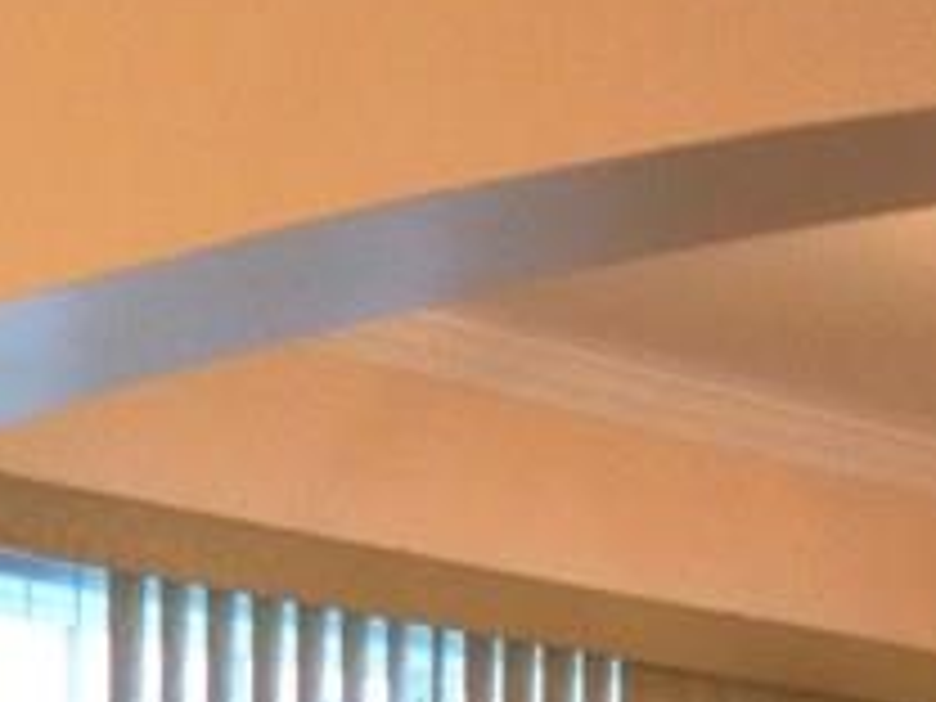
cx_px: 788
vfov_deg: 8.2
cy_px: 1454
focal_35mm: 172
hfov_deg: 11.4
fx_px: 4651
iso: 125
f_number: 2.4
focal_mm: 4.28
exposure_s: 1/20
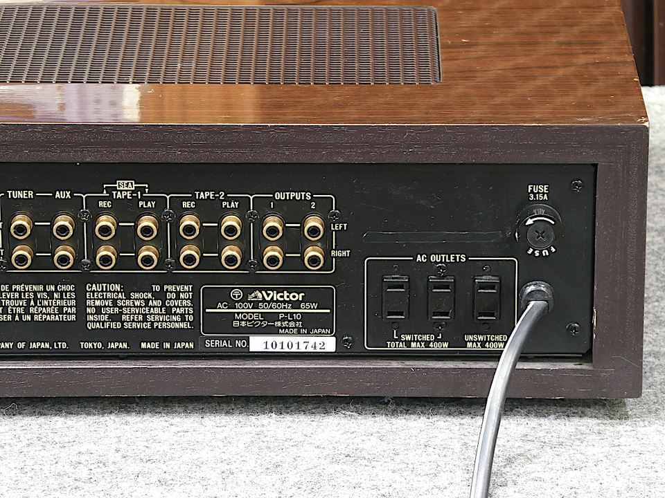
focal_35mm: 172
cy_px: 249
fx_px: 3304
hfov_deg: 11.5
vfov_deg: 8.6
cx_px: 332
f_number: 5.6
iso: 200
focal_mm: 30.9
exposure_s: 1/1.3
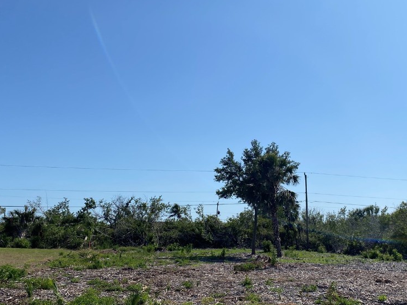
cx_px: 235
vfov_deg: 39.6
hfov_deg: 51.2
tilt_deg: +13.8
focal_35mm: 36
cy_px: 143
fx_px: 423
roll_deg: -0.6
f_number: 1.8
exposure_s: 1/6410
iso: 32
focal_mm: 4.25
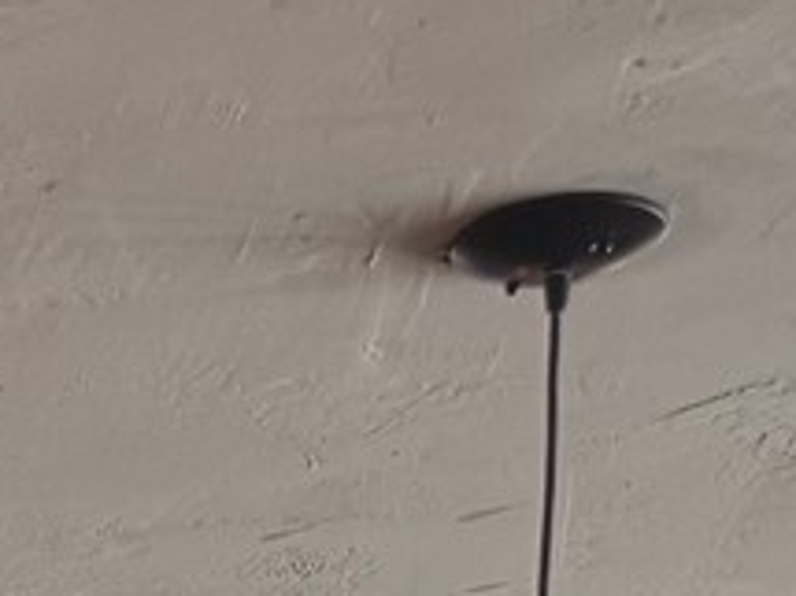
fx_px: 4114
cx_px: -1359
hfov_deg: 9.4
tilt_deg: -1.6
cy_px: 2084
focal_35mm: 179
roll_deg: -1.9
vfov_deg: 7.0
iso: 200
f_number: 1.78
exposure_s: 1/60
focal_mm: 6.76
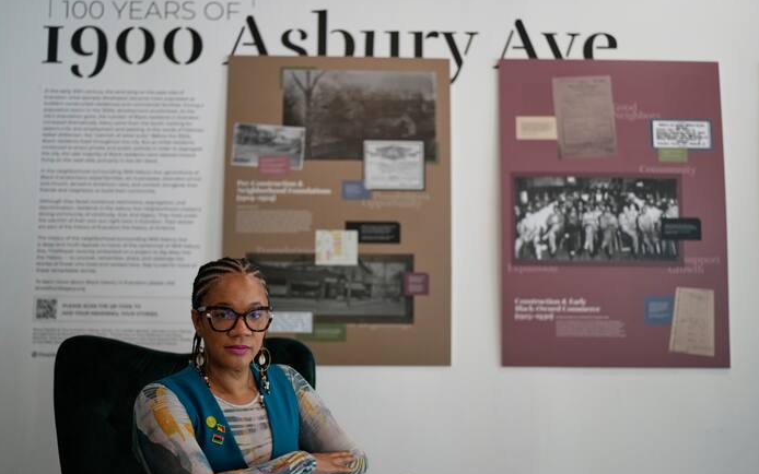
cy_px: 251
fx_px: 745
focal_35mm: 36
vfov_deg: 35.3
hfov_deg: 54.0
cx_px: 380
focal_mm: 35
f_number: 1.4
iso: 640
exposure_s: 1/500
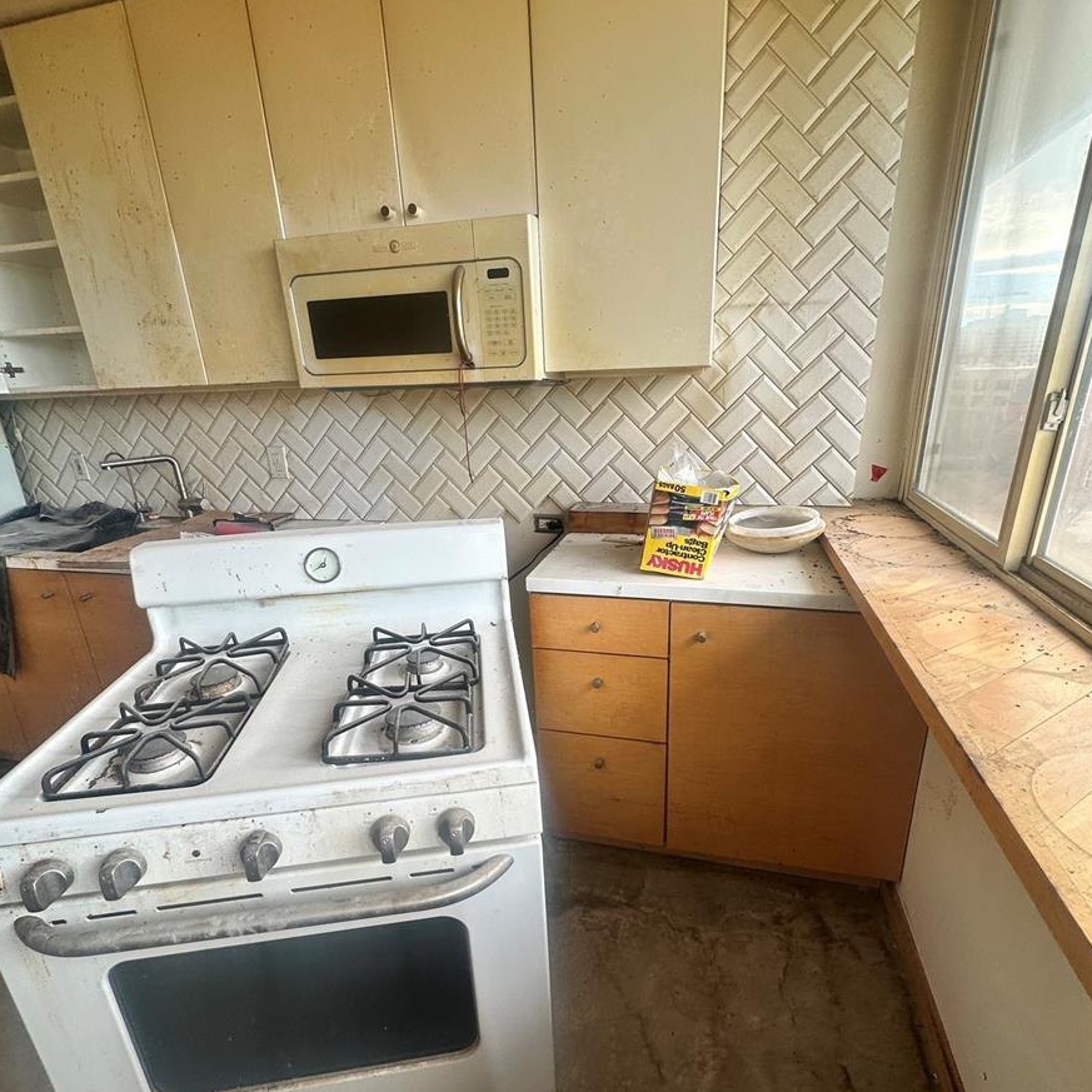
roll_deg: +2.3
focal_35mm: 17
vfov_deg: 83.8
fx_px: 607
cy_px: 592
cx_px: 559
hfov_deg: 84.0
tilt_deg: -19.5
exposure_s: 1/99
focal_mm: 2.22
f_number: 2.2
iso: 40
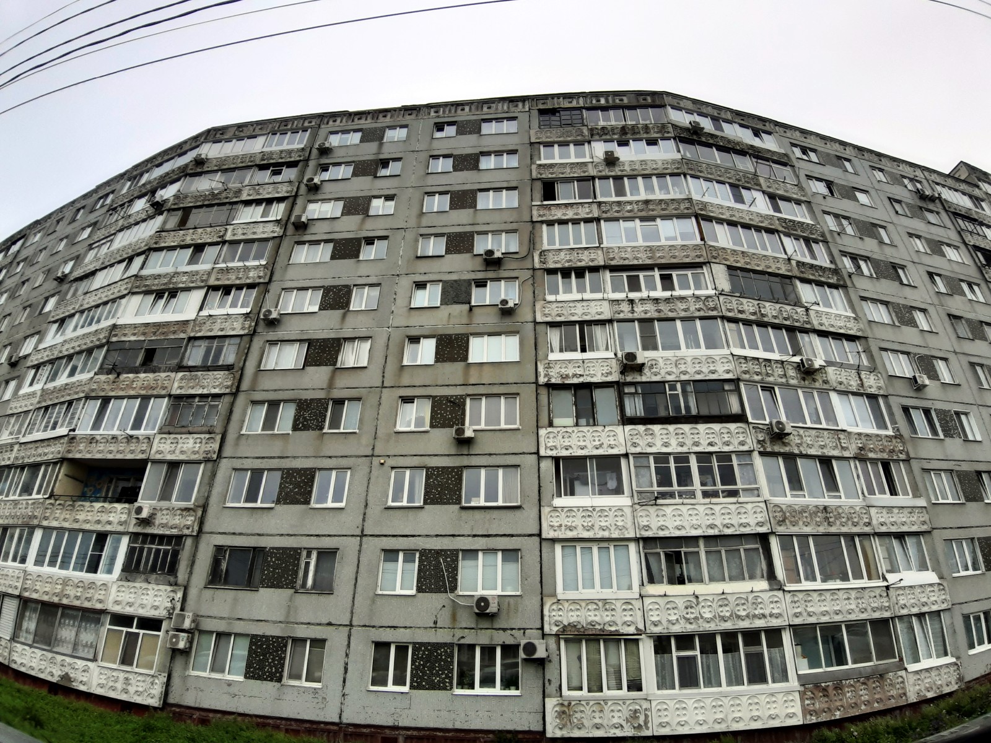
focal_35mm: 18
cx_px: 496
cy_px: 372
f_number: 2.4
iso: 40
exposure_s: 1/119
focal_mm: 1.87
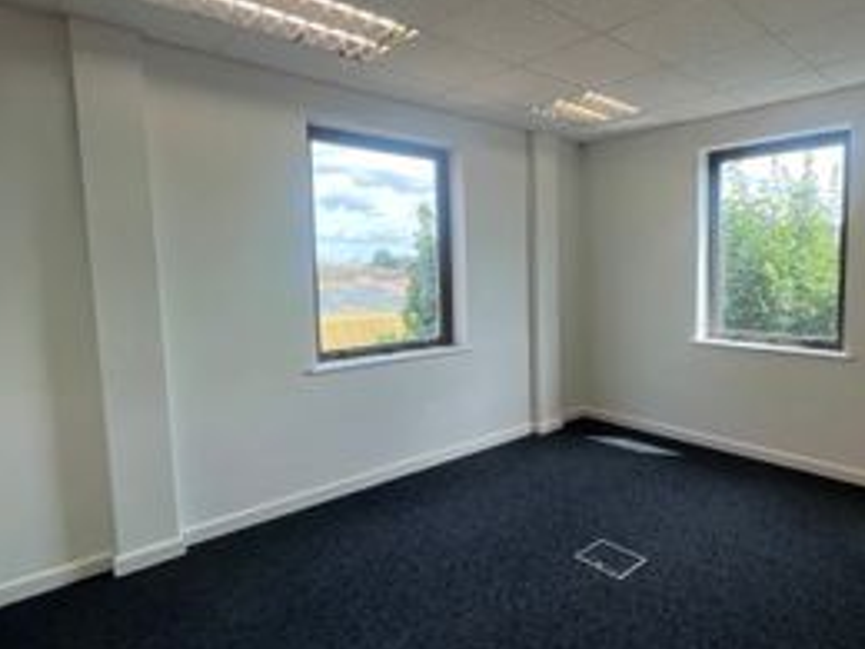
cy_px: 310
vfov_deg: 65.9
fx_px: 500
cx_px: 579
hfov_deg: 79.0
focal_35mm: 20
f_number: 1.8
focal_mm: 1.57
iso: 32
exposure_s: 1/144
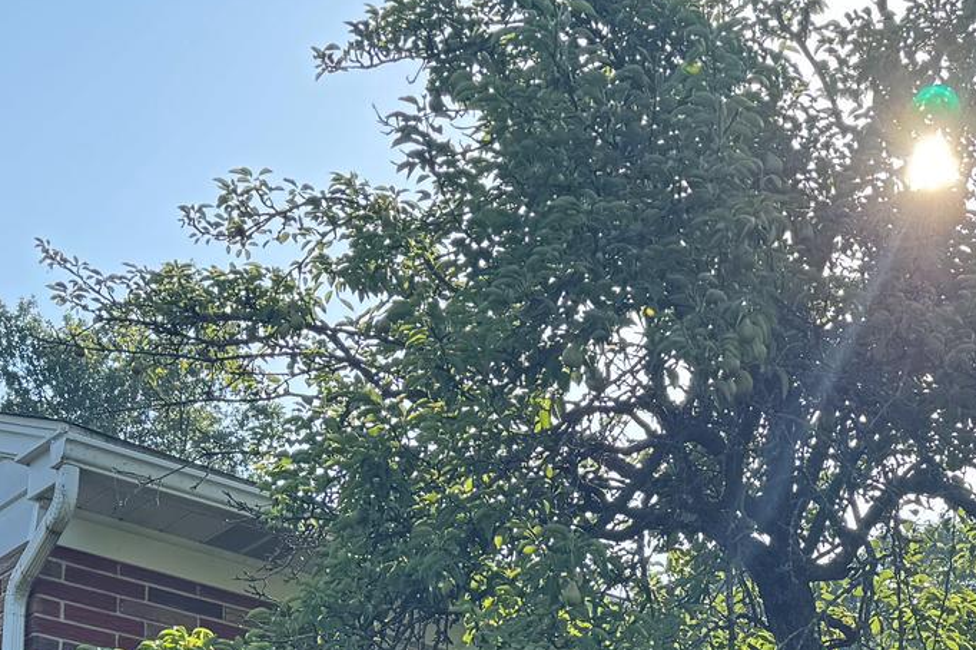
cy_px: 1082
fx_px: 2032
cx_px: 890
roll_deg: +0.3
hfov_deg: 26.1
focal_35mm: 75
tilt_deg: +5.2
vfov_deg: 16.0
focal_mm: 6.76
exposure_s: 1/1238
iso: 80
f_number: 1.78
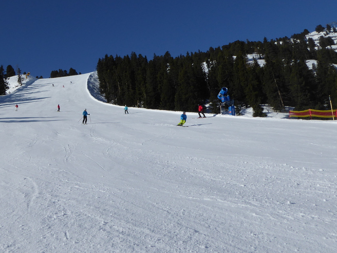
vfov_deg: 36.7
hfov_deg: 47.2
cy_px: 104
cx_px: 116
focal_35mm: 39
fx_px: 380
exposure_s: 1/2000
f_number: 3.5
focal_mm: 4.3
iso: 80
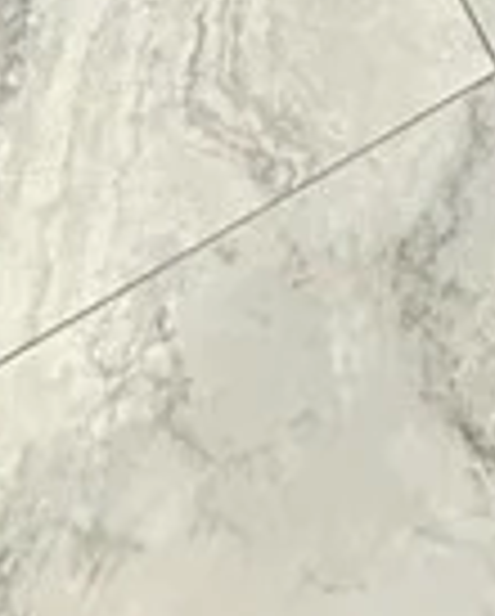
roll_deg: +2.4
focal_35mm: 102
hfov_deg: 14.2
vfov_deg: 9.6
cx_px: 724
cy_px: -1529
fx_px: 1864
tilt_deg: -5.3
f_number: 2.2
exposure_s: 1/60
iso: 320
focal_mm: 2.22
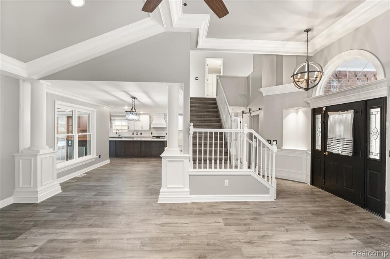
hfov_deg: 96.8
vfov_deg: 73.7
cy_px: 130
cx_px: 195
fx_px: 173
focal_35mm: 16
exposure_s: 1/30
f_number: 3.5
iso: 1250
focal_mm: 16
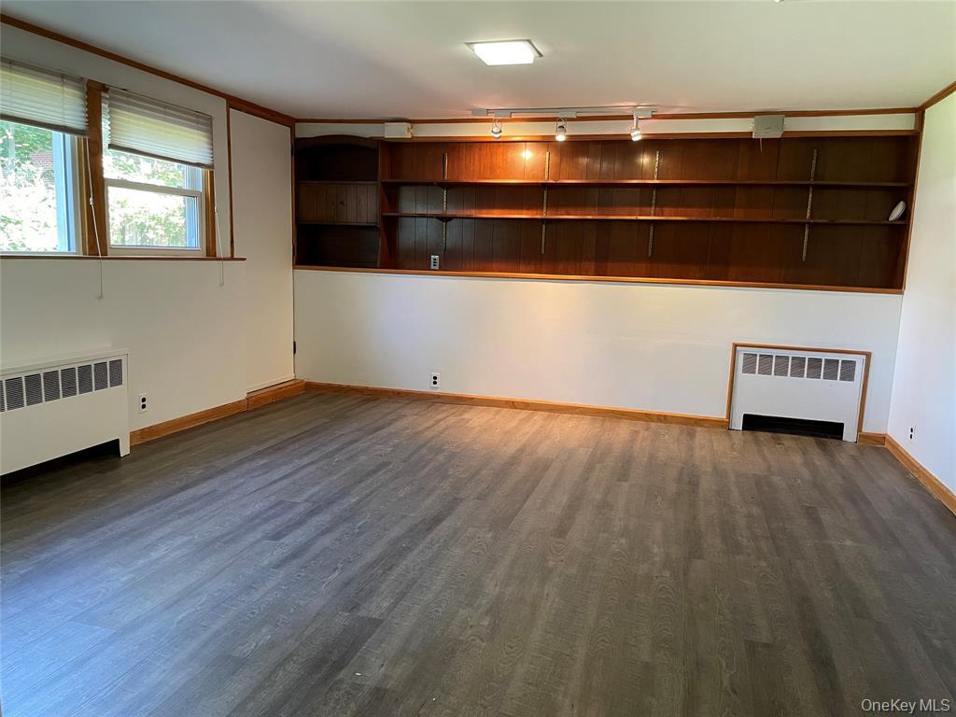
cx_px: 478
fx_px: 718
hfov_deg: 67.3
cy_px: 358
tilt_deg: -8.5
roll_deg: -2.0
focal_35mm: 26
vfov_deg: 53.1
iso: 200
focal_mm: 4.2
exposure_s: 1/60
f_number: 1.6
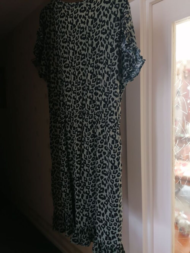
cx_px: 95
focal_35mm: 27
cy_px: 126
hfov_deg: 51.4
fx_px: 198
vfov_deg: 65.3
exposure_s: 1/33.3
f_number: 1.8
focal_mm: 4.75
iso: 320
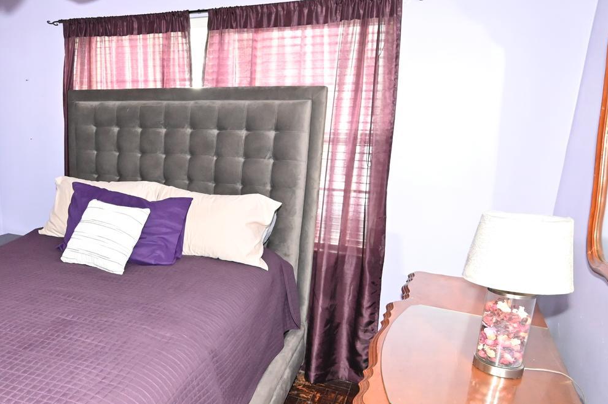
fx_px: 489
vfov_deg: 44.7
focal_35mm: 29
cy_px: 240
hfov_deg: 60.4
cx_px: 157
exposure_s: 1/60
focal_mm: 14
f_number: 4
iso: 6400
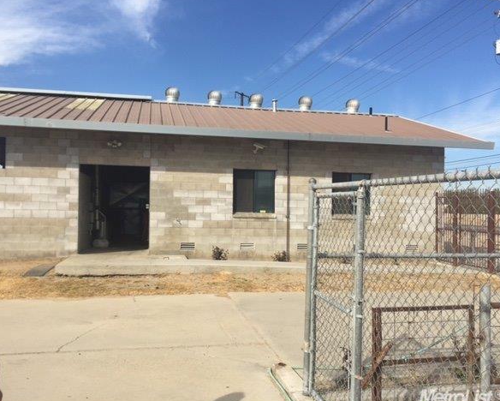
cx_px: 230
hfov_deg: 57.1
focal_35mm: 31
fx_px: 459
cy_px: 200
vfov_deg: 47.2
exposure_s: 1/1883
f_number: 2.2
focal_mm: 4.15
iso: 32
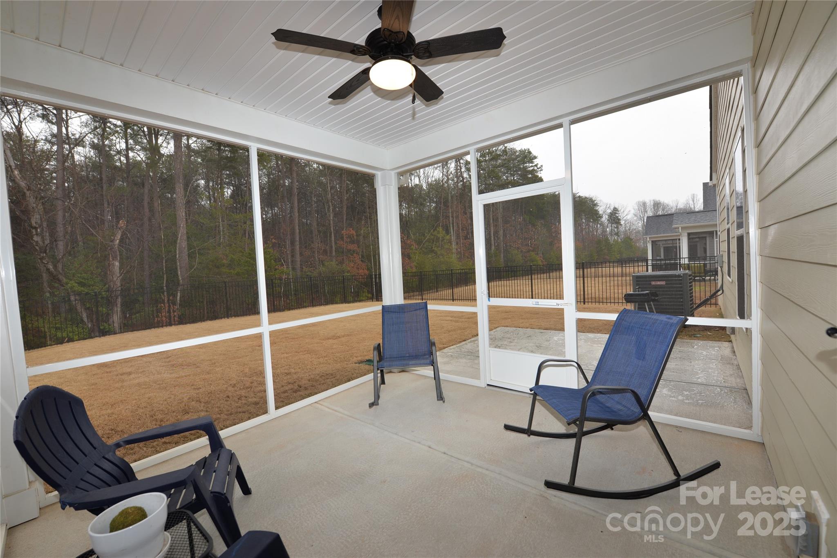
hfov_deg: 104.3
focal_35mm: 14
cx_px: 418
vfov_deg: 81.2
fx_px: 325
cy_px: 279
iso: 200
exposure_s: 1/100
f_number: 5
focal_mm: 14
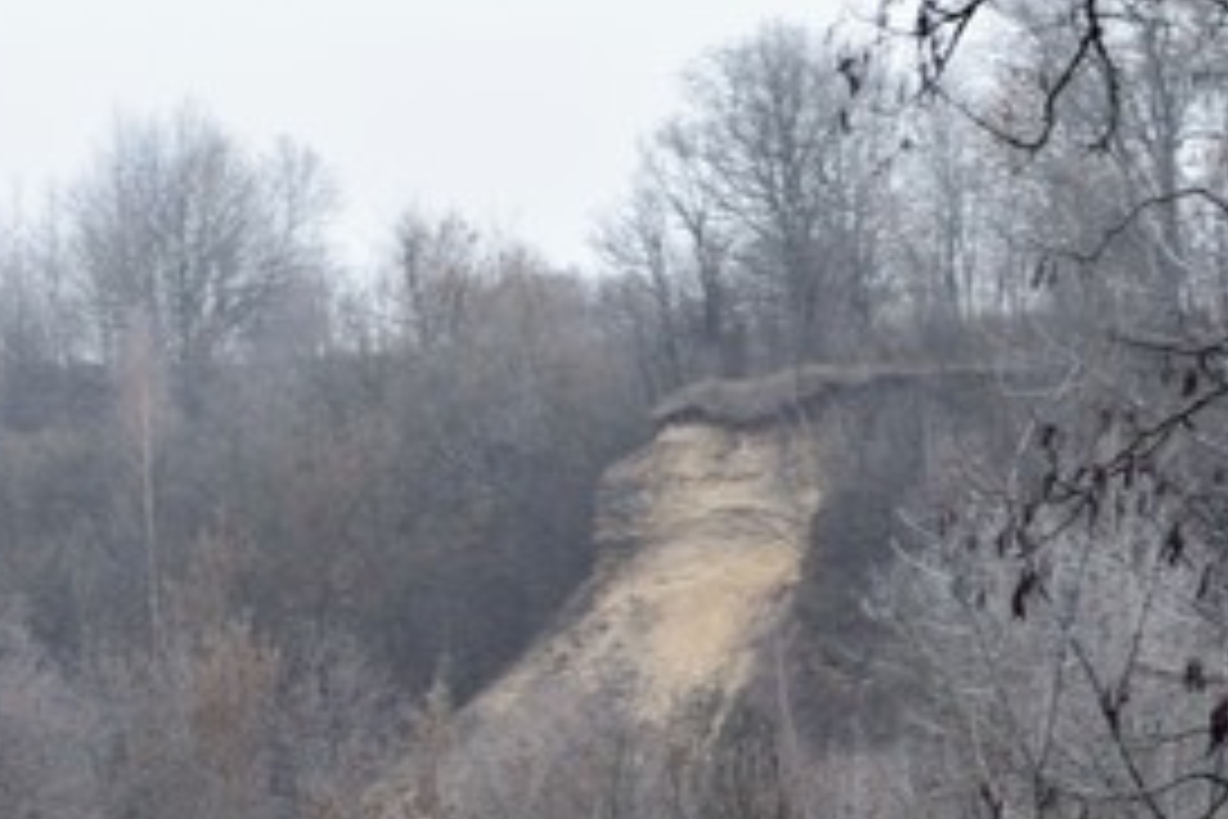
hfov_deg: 9.7
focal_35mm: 211
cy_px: 659
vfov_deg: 6.5
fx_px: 7206
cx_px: 571
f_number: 9
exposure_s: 1/160
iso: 400
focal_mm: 55
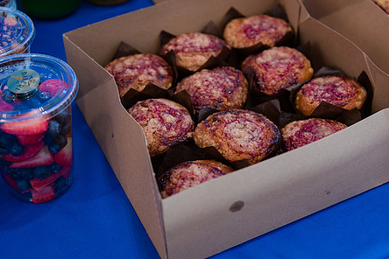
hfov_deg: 32.2
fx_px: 670
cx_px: 244
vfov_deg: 21.9
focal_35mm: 62
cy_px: 99
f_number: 3.2
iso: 200
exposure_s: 1/160
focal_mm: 44
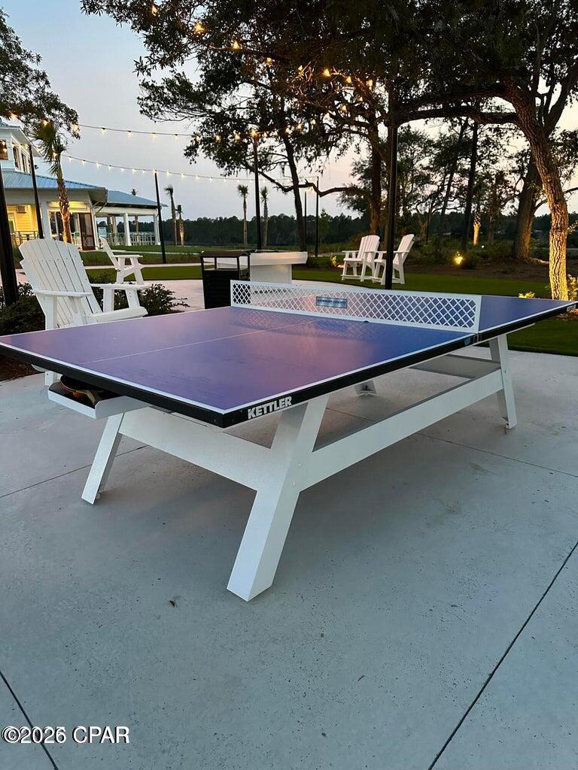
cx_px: 289
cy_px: 385
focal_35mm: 24
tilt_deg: -16.7
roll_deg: +0.6
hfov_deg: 56.8
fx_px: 534
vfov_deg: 71.6
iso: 800
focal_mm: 6.86
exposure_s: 1/60
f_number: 1.78
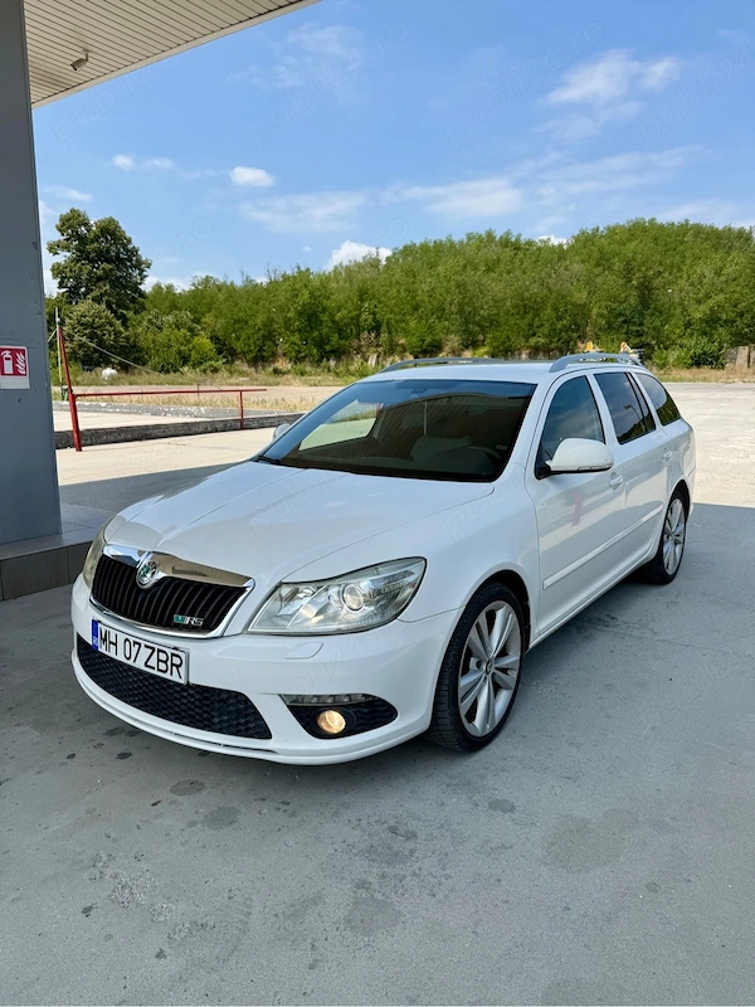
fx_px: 698
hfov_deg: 56.8
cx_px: 378
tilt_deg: -9.5
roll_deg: -1.6
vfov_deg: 71.6
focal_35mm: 24
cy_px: 504
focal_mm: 6.76
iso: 80
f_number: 1.78
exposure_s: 1/4405
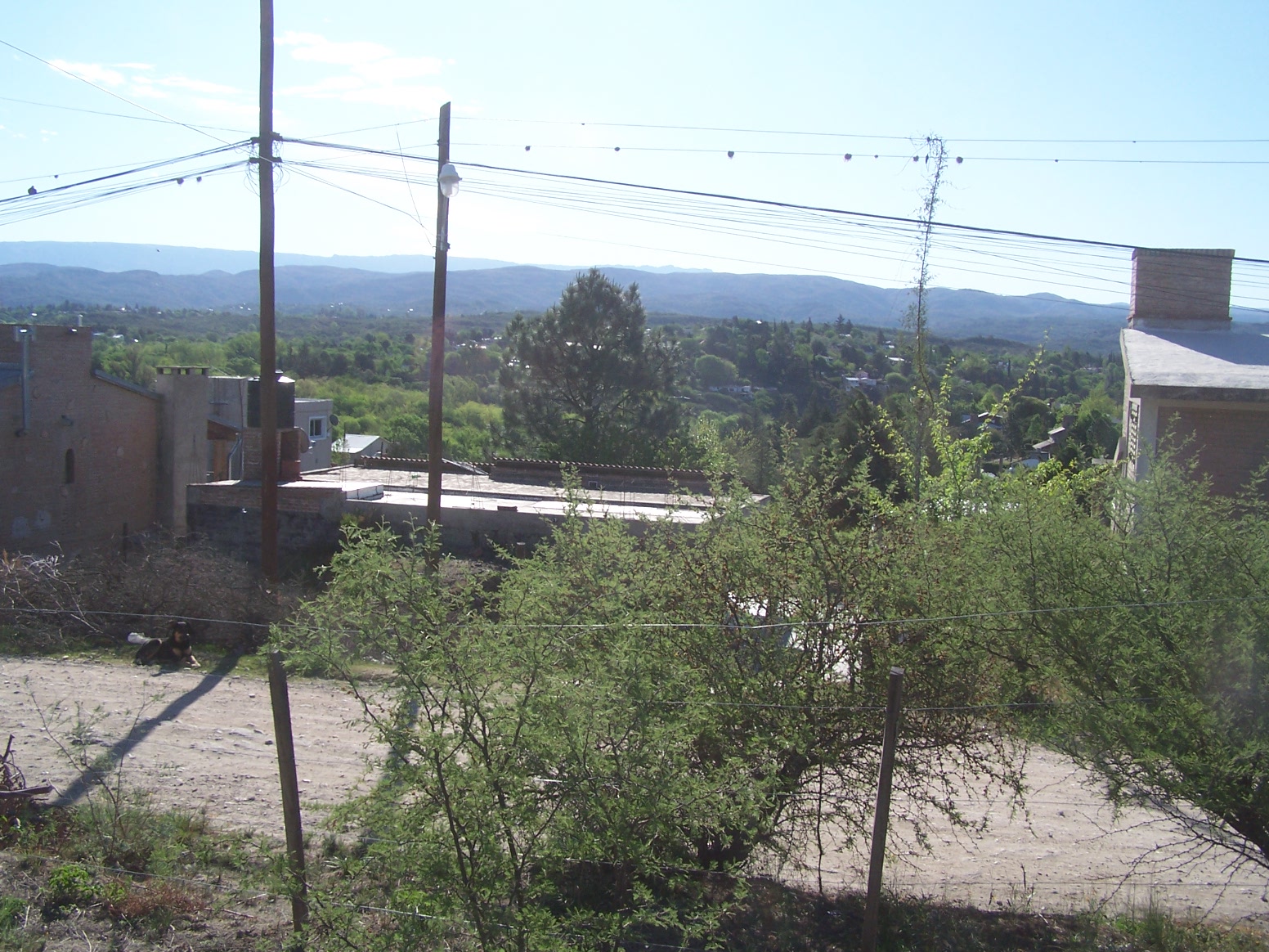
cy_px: 476
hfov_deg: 49.0
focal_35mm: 38
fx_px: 1393
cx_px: 634
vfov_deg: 37.7
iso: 80
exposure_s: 1/1000
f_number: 4
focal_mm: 6.3
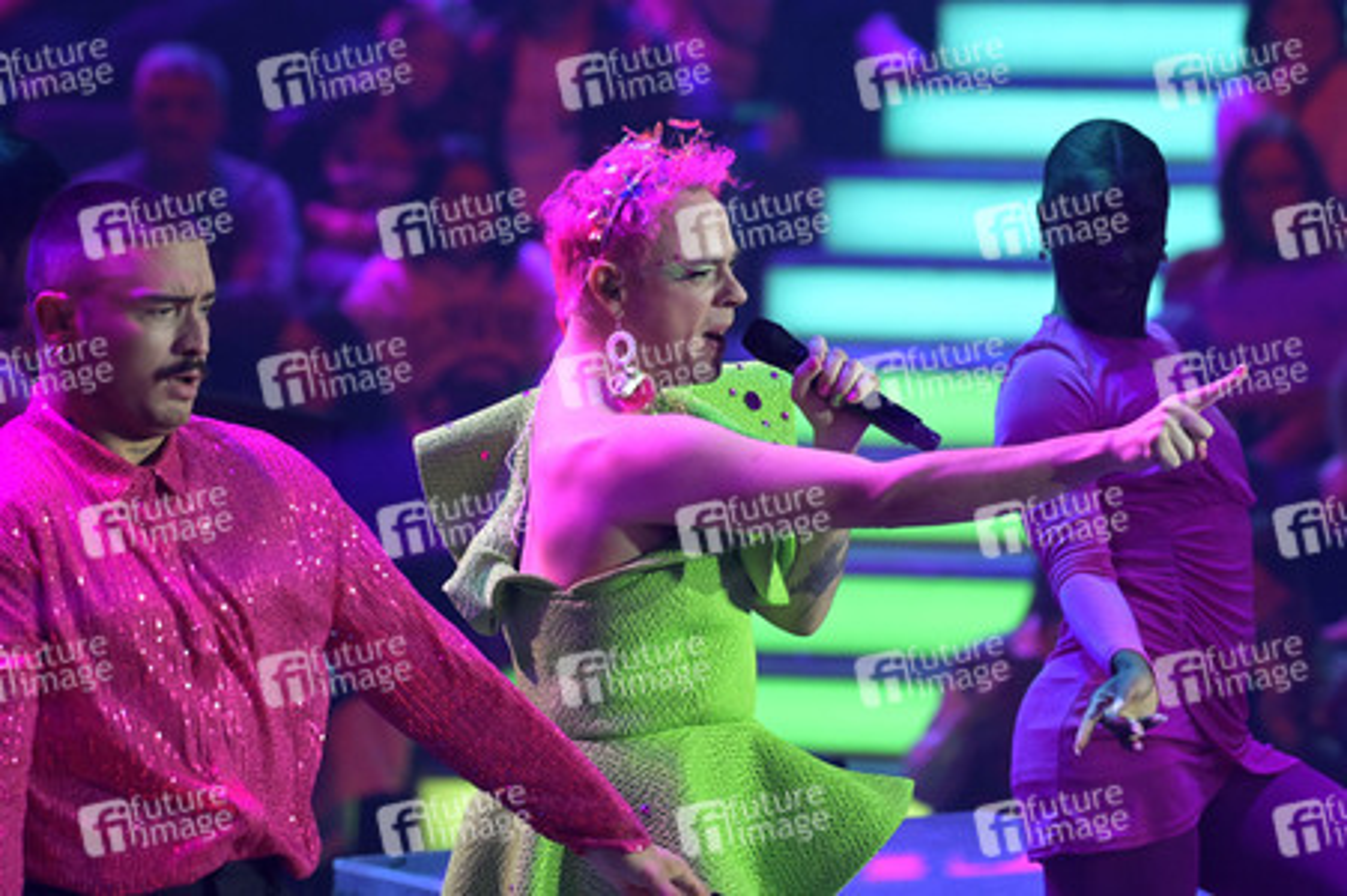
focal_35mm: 290
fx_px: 10843
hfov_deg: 7.1
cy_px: 448
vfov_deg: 4.7
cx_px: 674
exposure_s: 1/400
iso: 12800
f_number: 5.6
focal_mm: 290
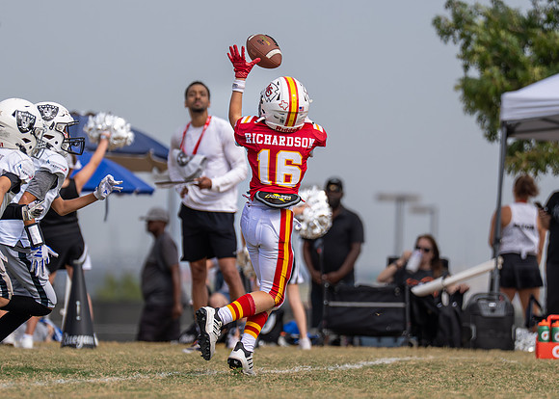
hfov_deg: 4.0
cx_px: 251
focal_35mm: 505
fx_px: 8011
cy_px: 163
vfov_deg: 2.9
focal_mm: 200
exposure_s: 1/5000
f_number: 2.8
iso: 160
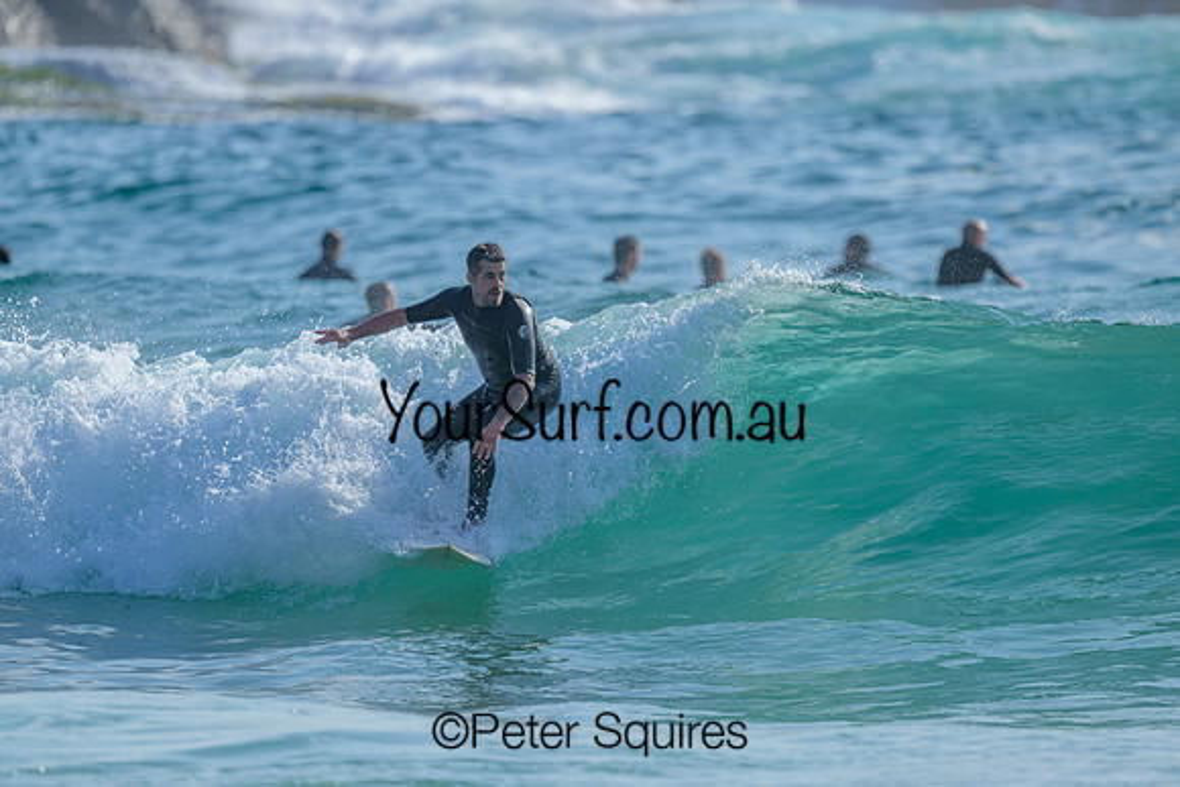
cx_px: 590
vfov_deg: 1.7
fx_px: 26227
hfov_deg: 2.6
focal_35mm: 800
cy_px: 394
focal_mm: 800
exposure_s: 1/2000
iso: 220
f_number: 6.3
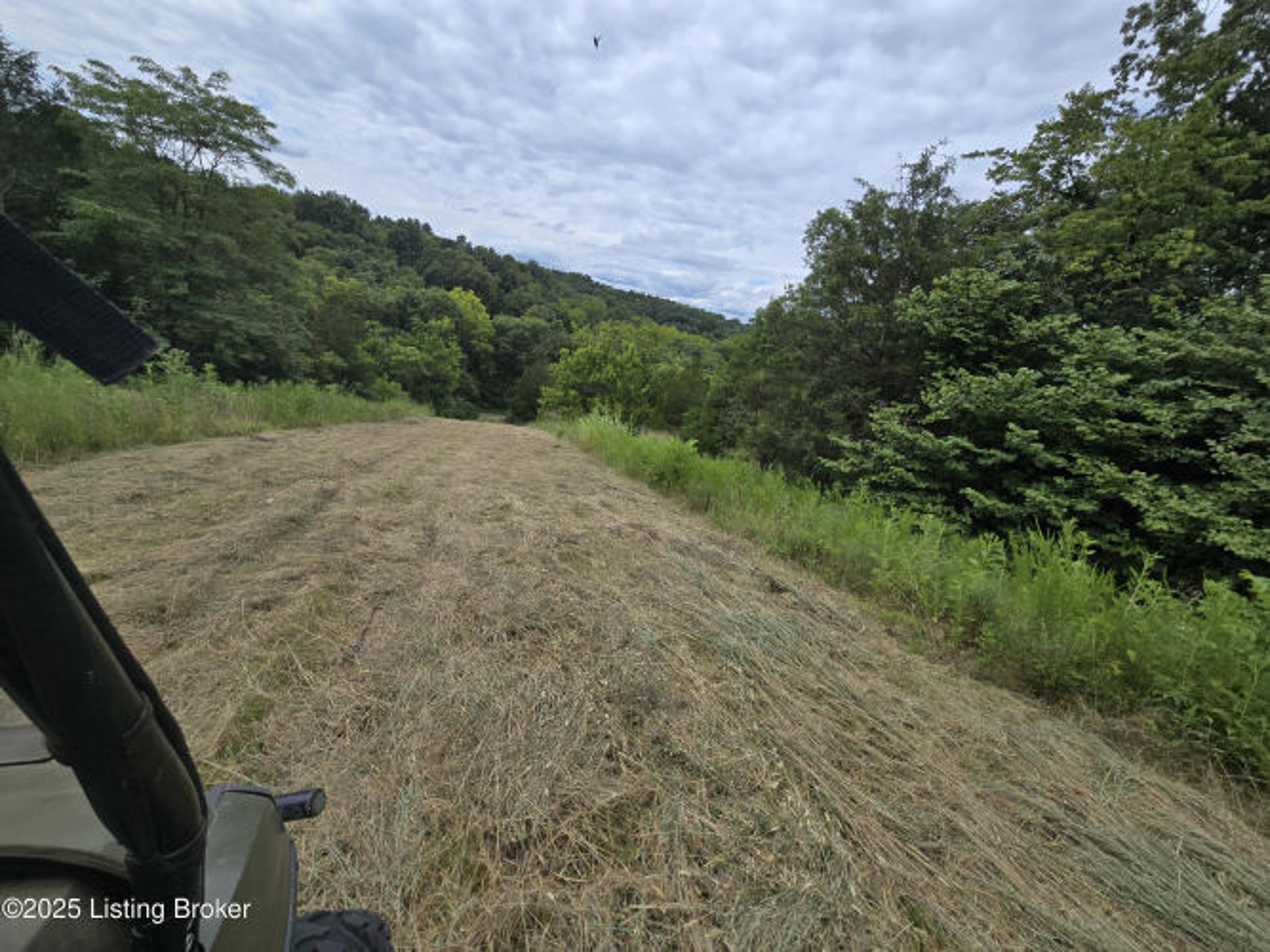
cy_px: 476
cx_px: 635
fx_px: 477
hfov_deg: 106.2
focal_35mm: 13
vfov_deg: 89.9
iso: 50
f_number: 2.2
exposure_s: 1/2456
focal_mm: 2.2
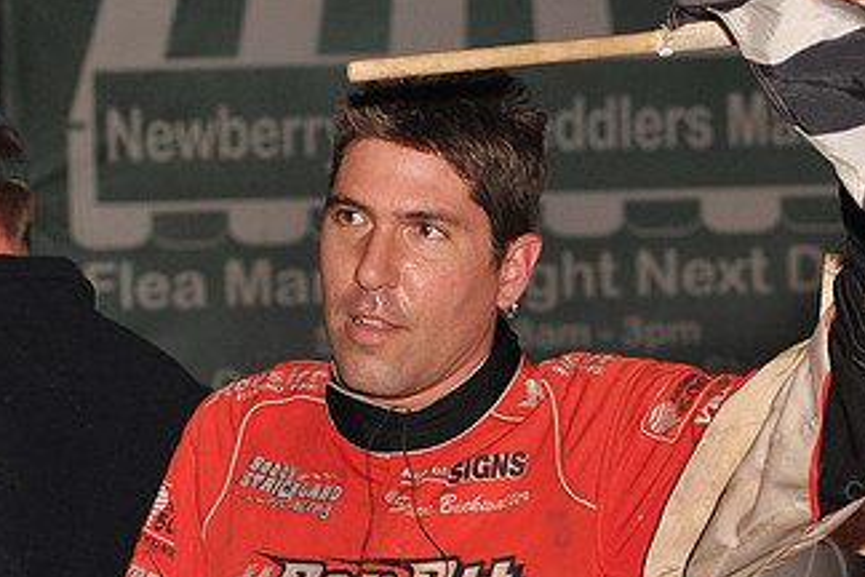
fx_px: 4301
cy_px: 366
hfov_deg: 11.4
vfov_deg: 7.7
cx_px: 761
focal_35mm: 179
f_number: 6.3
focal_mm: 100
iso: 640
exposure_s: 1/320
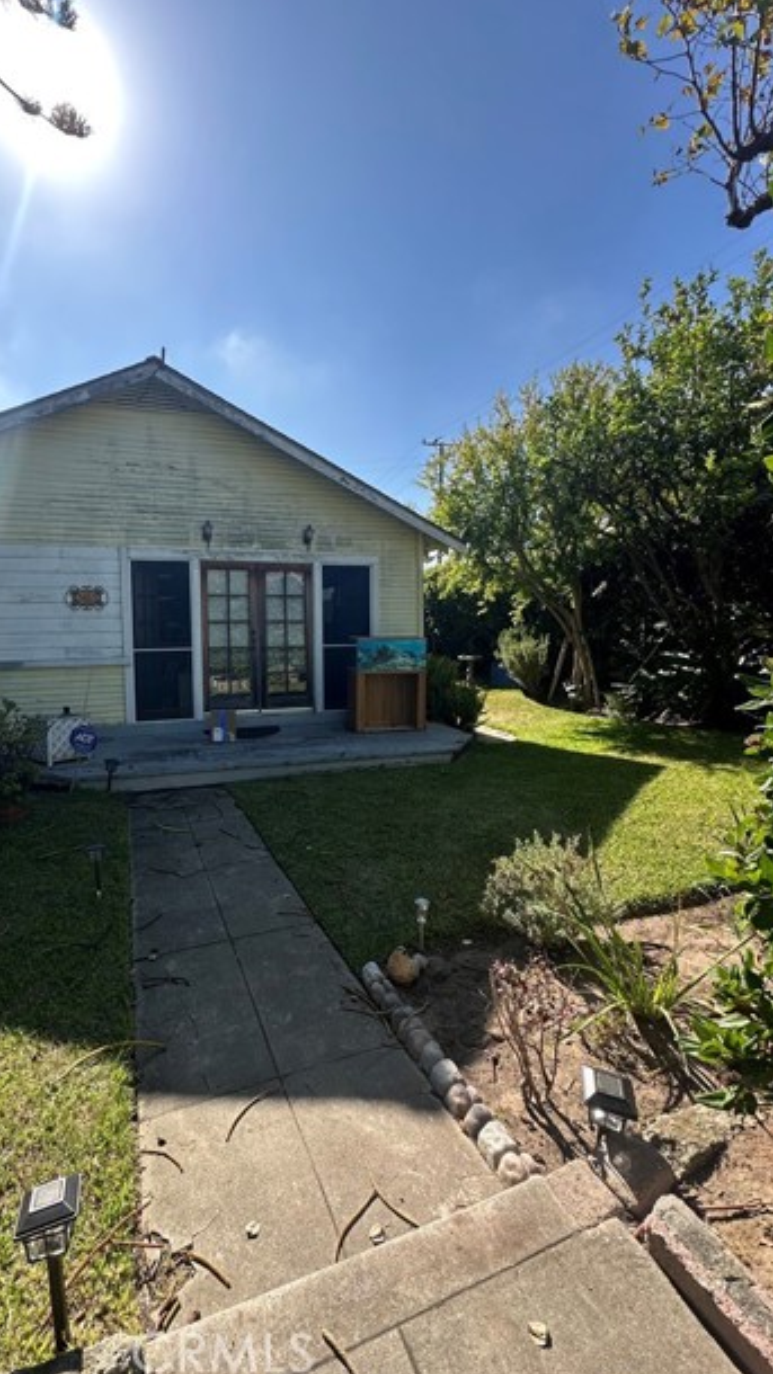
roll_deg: -0.6
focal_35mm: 16
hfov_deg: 66.4
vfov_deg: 99.3
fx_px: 583
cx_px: 306
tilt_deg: -4.0
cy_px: 664
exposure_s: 1/824
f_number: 2.2
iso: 40
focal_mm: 2.22
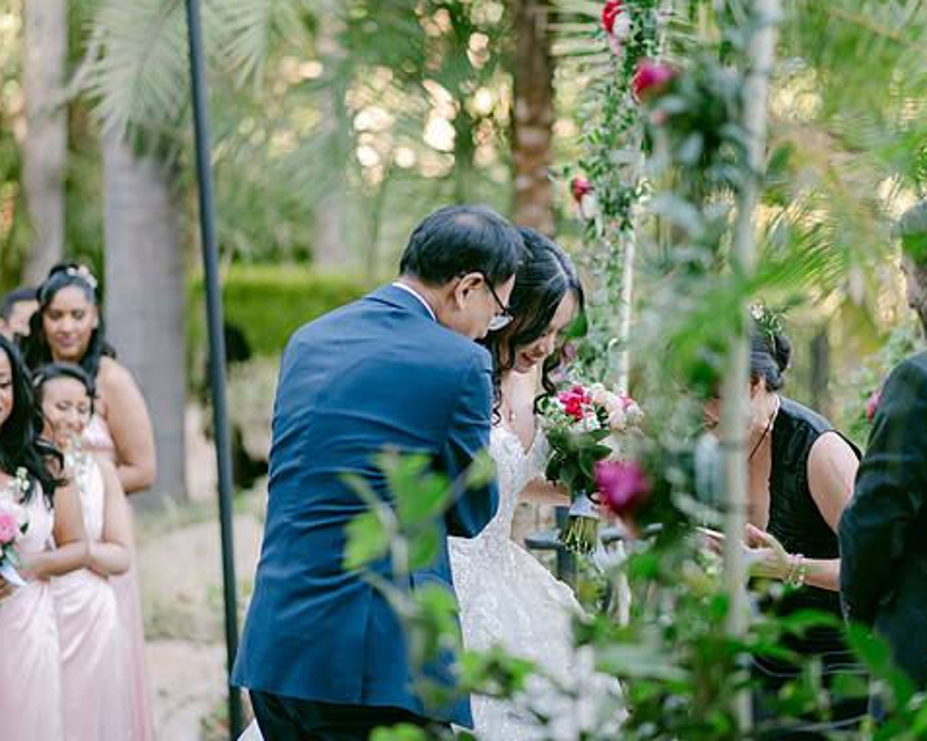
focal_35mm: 97
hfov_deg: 19.8
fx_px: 2660
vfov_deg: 15.8
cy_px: 370
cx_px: 521
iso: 800
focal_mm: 85
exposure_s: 1/640
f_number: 2
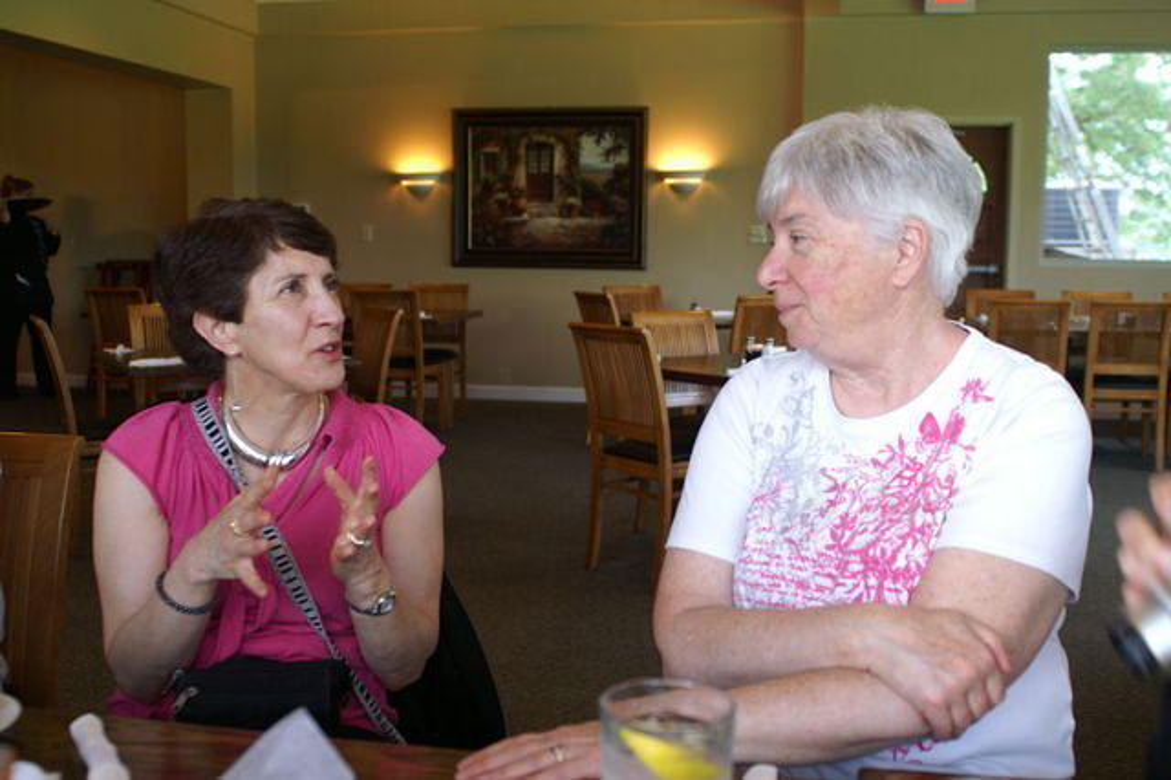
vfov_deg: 36.8
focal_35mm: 36
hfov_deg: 53.2
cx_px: 586
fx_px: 1170
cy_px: 390
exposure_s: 1/30
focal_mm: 24
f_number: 2.8
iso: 400
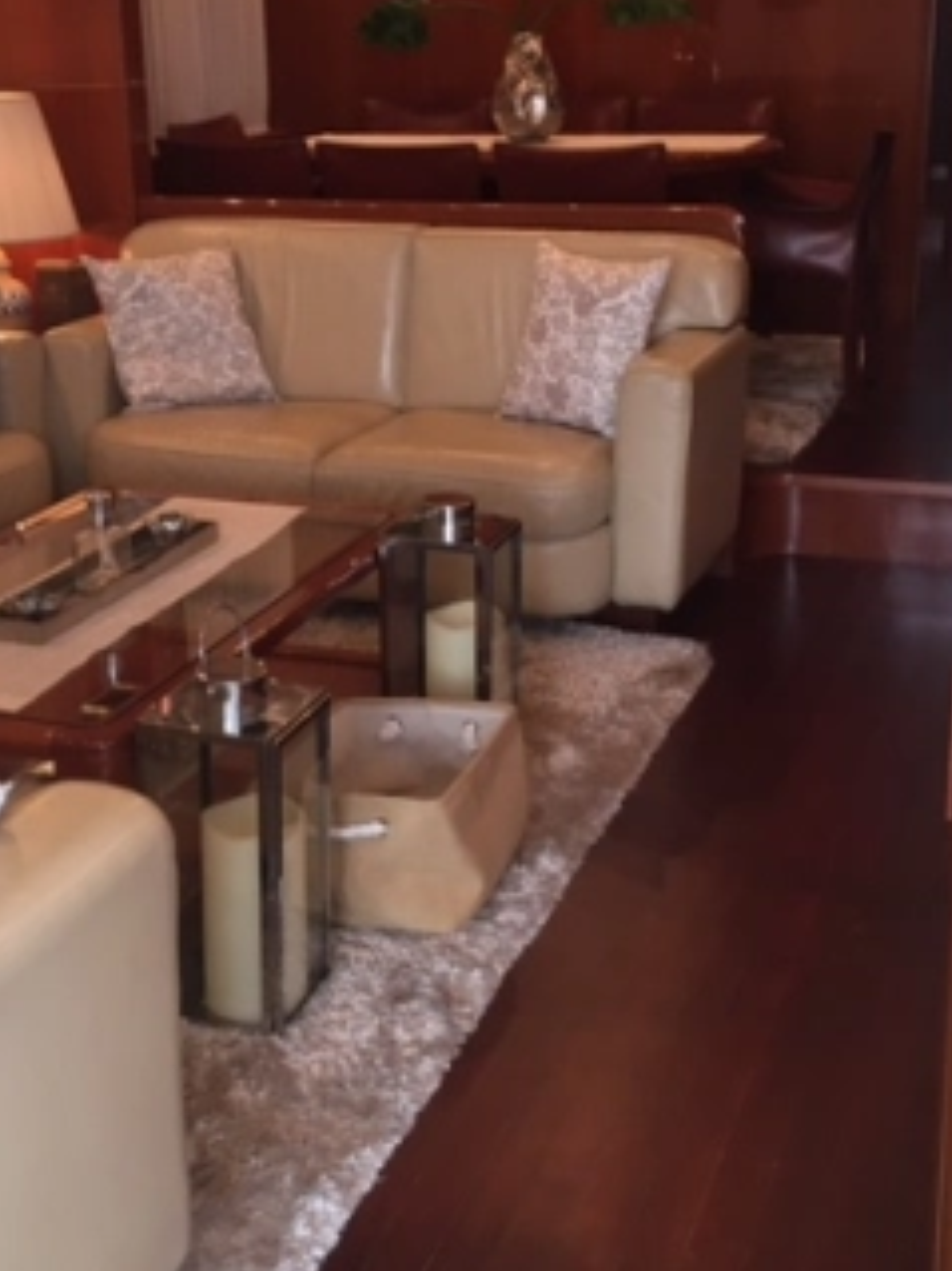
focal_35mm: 50
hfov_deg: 29.1
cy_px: 612
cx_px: 450
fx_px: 1835
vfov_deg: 38.2
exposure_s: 1/33
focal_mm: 4.15
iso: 64
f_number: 2.2
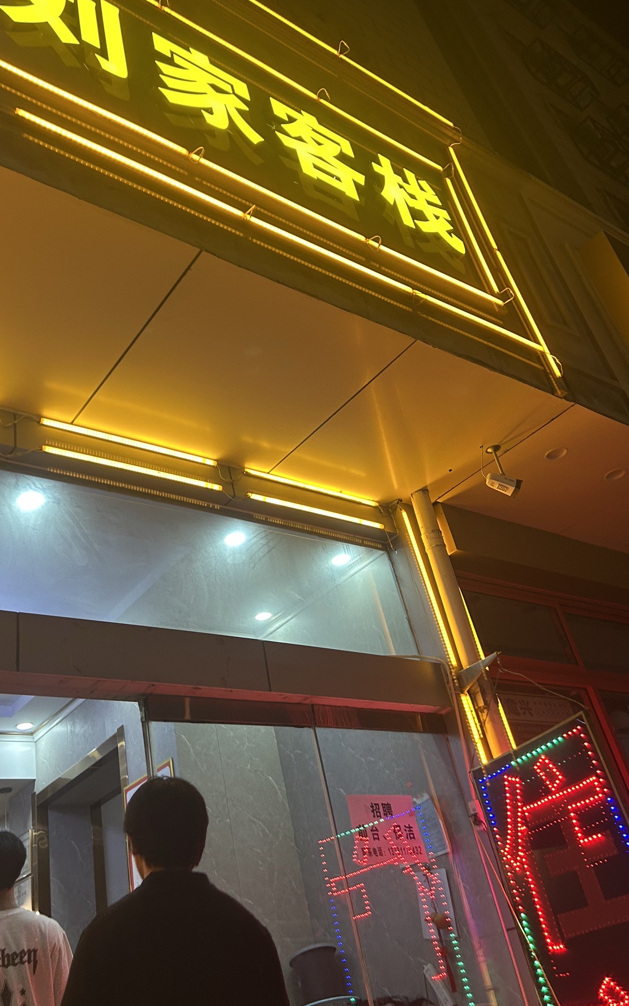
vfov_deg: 61.1
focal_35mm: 31
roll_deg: +12.6
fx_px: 850
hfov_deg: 40.4
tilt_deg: +35.8
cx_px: 250
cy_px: 455
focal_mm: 5.7
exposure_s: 1/50
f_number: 1.5
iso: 100
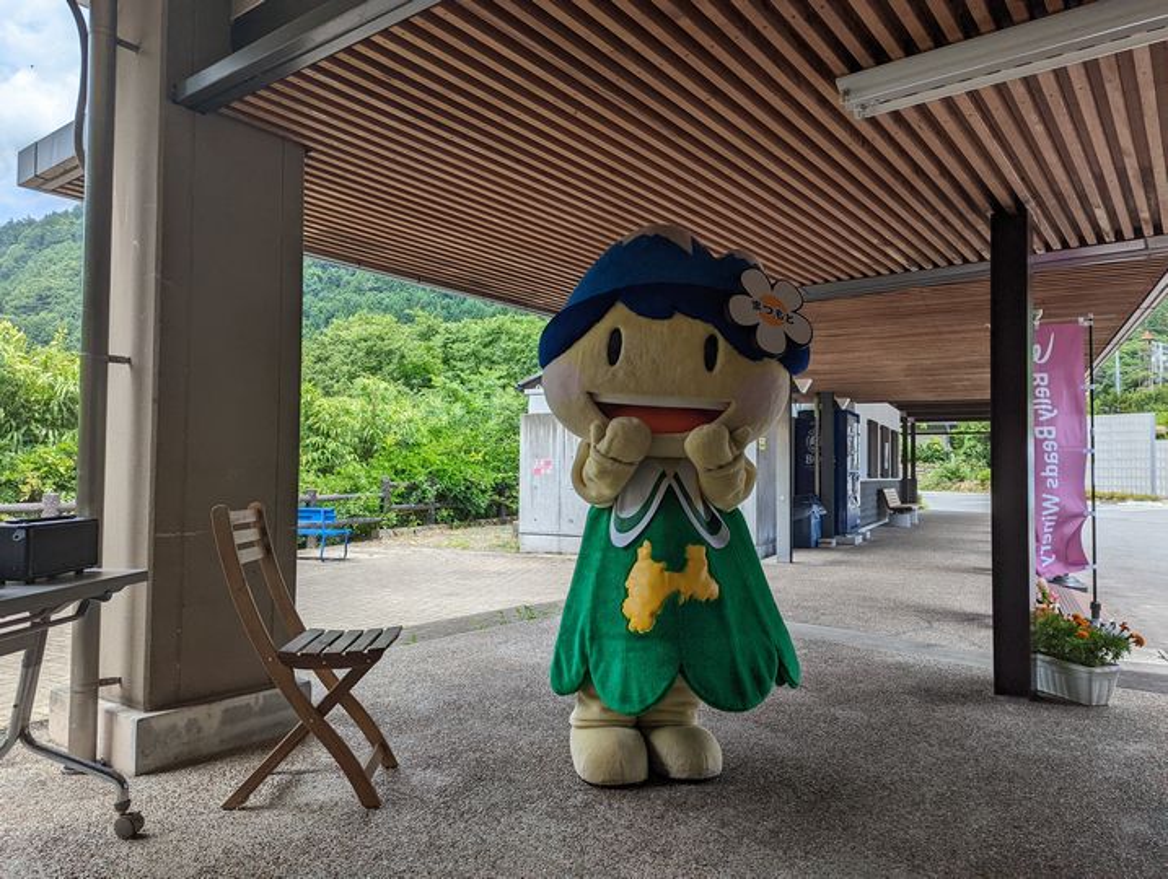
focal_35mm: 24
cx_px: 584
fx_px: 811
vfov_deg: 56.9
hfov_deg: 71.5
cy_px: 440
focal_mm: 6.81
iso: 38
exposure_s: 1/1179
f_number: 1.85
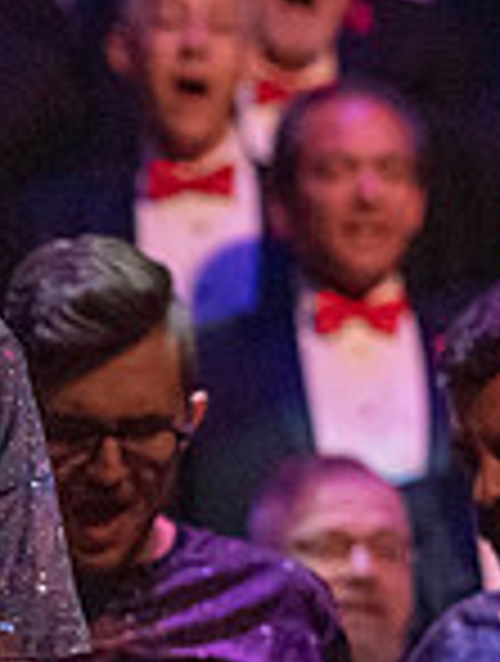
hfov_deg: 2.9
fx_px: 9799
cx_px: 1045
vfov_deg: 3.9
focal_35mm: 511
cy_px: 358
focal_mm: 135
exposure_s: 1/800
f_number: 4.5
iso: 6400
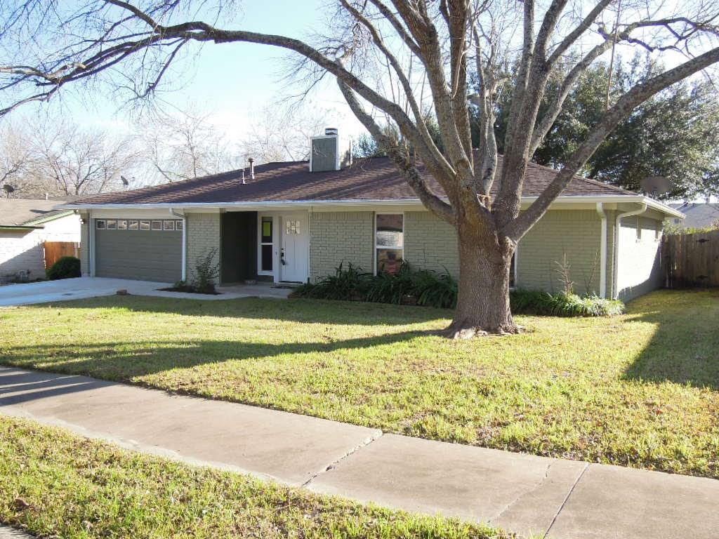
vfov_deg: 45.4
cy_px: 270
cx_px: 360
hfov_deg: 58.4
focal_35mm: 31
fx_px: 644
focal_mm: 5.5
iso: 160
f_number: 3
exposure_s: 1/500
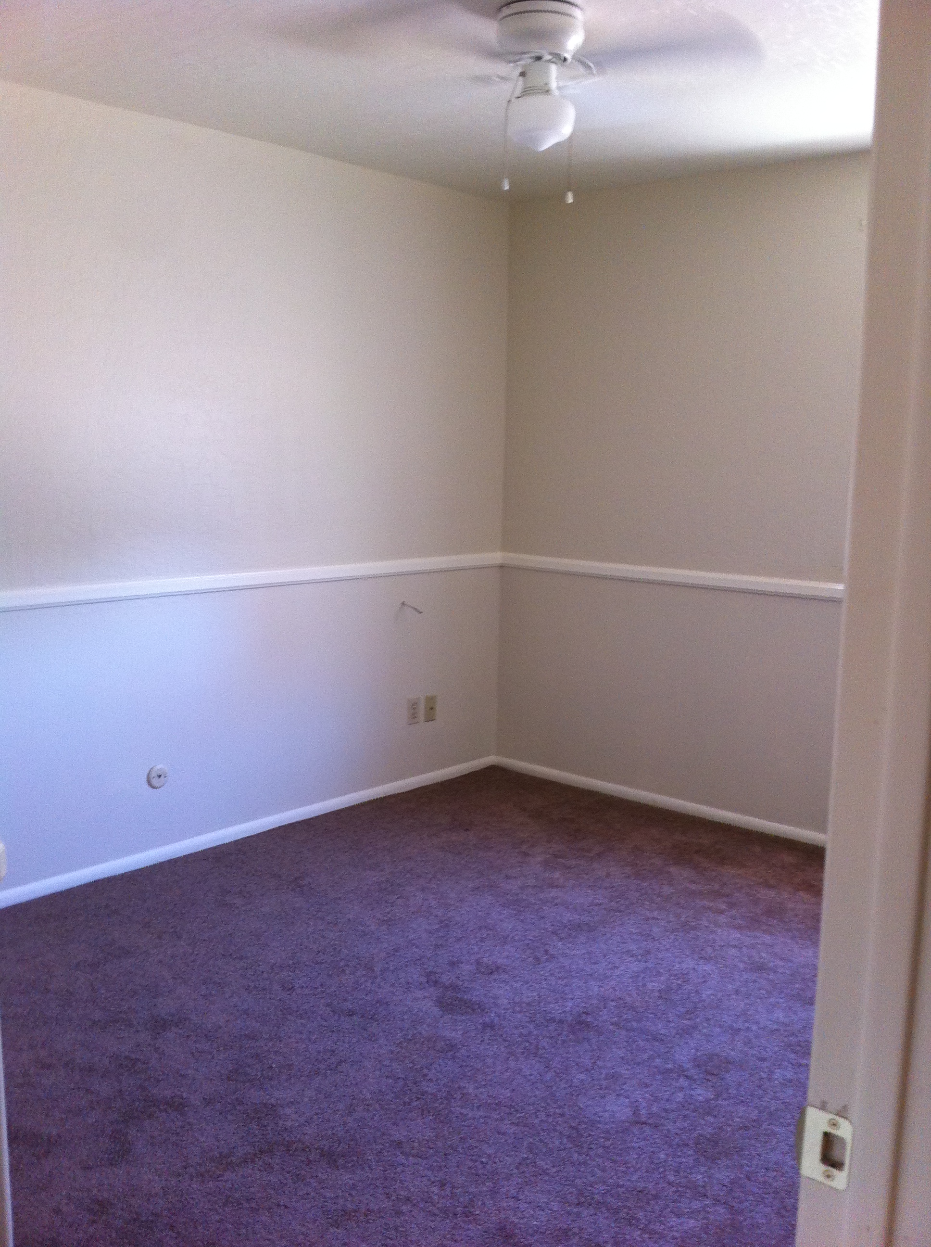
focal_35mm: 35
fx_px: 1258
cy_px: 624
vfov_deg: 52.7
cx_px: 466
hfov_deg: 40.6
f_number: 2.8
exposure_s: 1/15
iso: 125
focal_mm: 3.85
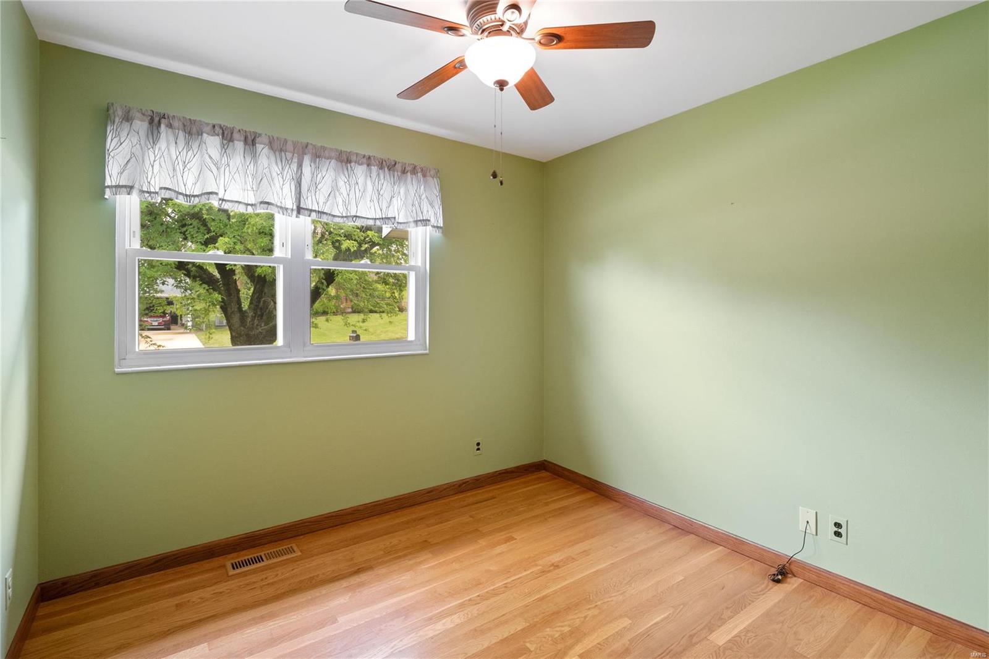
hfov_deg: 96.7
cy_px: 330
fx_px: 439
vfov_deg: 73.7
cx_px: 494
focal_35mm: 16
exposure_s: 1/3
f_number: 8
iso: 400
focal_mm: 8
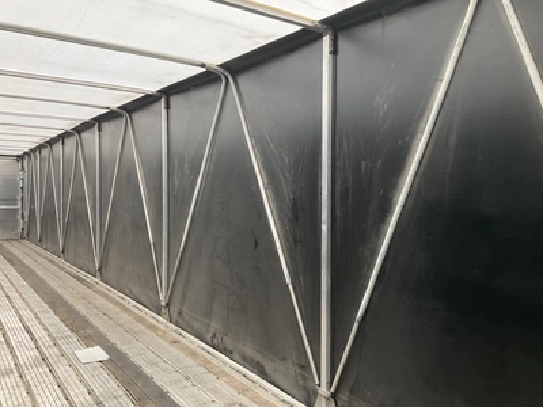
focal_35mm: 29
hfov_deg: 61.7
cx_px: 272
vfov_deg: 48.2
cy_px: 204
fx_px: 455
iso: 125
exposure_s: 1/60
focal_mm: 3
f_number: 1.8
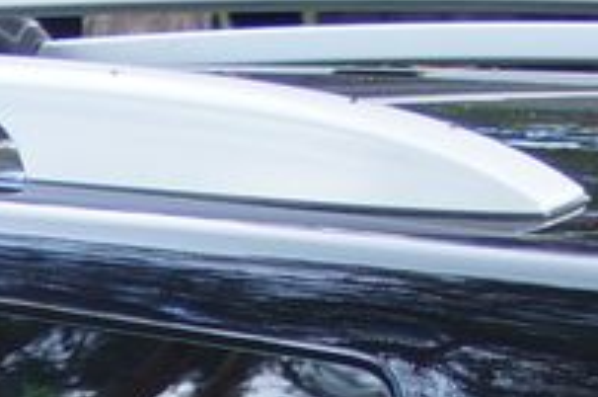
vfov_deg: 3.9
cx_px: -56
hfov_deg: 6.2
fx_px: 5523
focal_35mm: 333
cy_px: 1367
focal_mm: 28
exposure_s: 1/60
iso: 160
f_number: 4
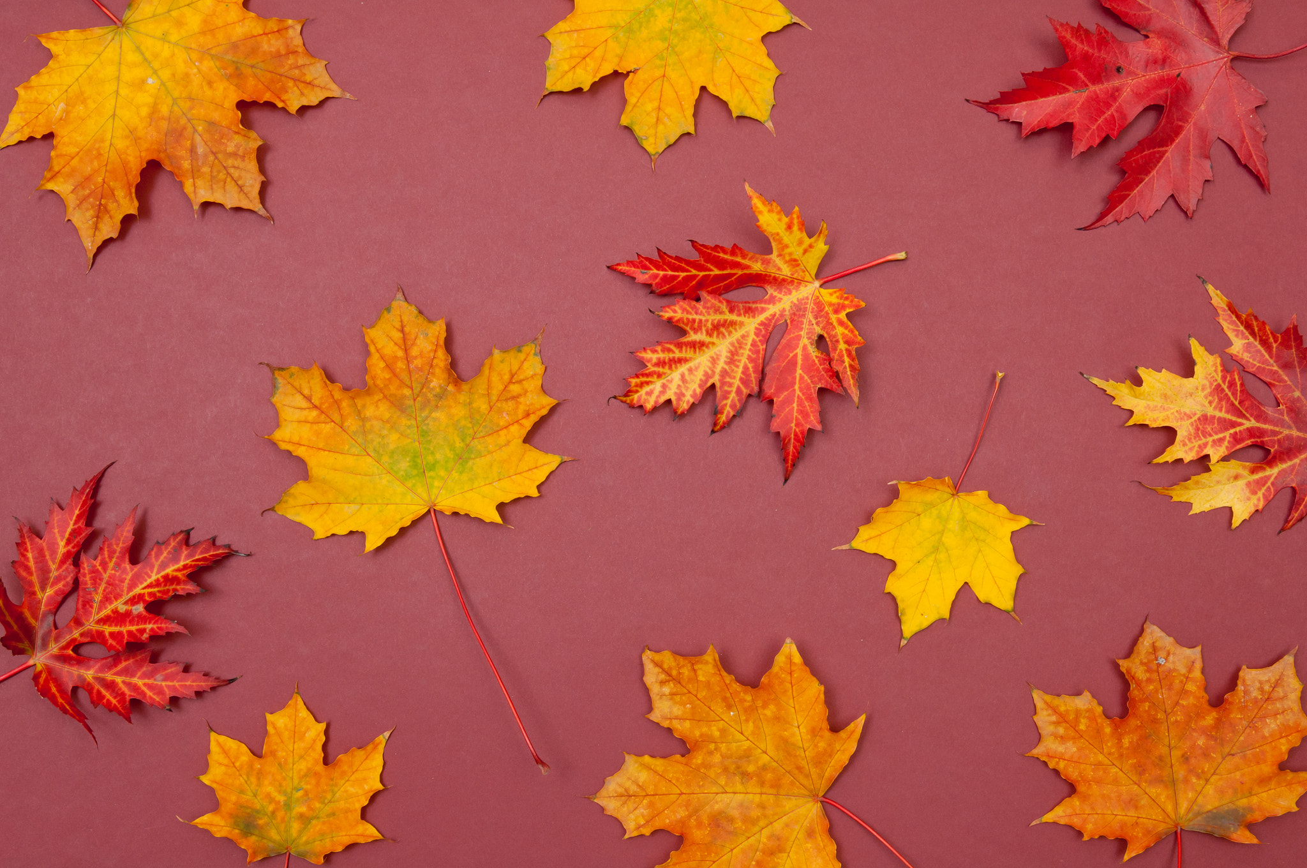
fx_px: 1686
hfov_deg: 42.4
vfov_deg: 28.9
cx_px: 654
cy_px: 434
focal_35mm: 46
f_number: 9
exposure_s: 1/160
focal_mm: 31
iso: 200
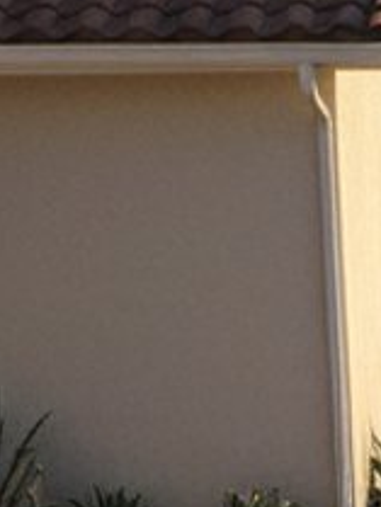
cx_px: 740
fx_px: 1935
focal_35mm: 132
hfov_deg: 10.4
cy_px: 1298
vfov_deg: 11.6
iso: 759
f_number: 1.8
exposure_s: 1/340
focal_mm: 6.4
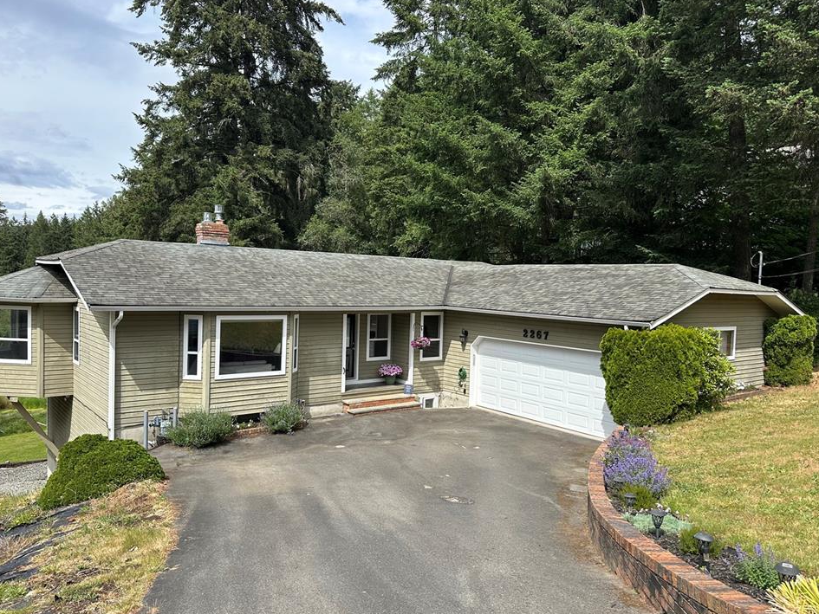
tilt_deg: -3.0
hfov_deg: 67.3
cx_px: 397
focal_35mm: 26
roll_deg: -1.7
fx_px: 615
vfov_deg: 53.1
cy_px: 302
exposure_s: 1/2882
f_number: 1.78
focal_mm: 6.86
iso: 80
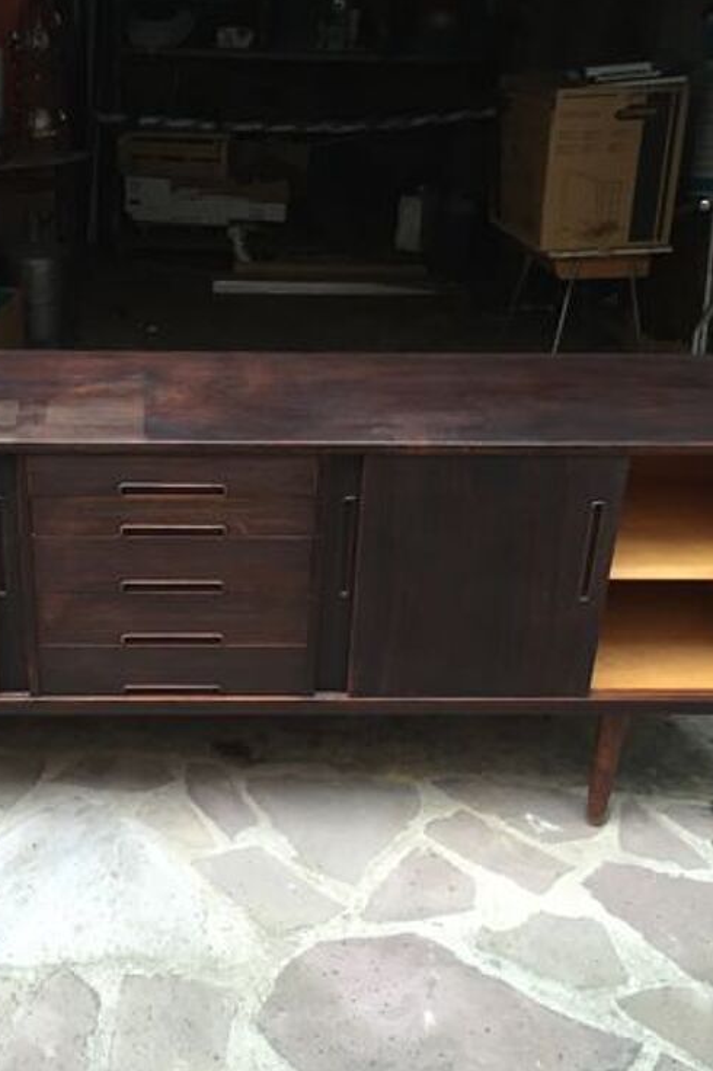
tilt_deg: -21.4
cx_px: 220
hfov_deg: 32.2
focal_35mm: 41
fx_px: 1219
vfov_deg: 47.4
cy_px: 536
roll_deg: -1.6
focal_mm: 4.15
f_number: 2.2
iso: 80
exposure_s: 1/33
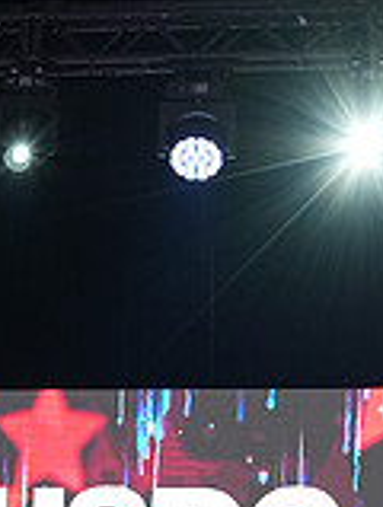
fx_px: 3600
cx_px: -37
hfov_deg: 6.1
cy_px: 788
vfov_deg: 7.9
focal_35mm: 245
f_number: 4
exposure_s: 1/400
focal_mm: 70
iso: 1000
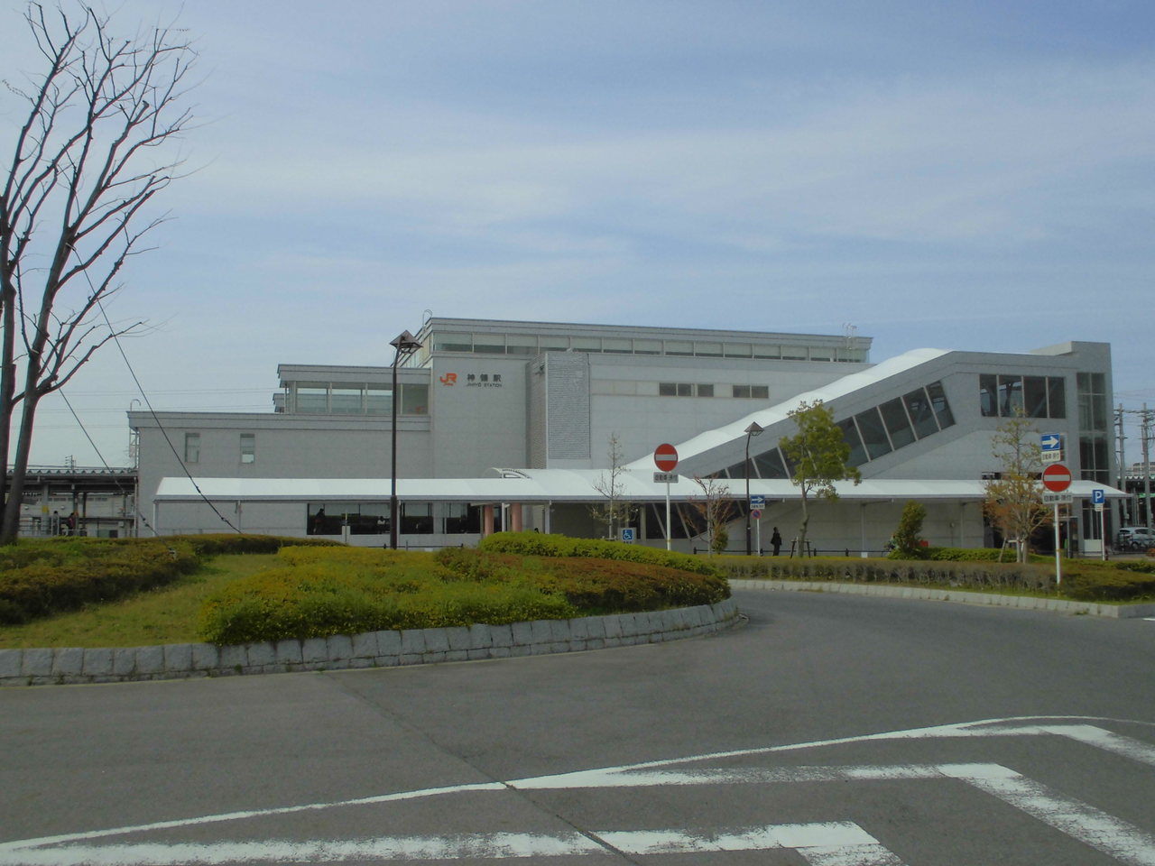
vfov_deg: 41.8
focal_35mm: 34
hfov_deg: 54.0
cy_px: 433
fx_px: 1134
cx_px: 578
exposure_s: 1/640
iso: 100
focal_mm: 6.1
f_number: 4
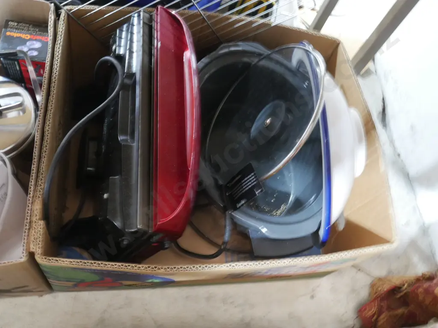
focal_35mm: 32
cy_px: 164
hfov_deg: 56.8
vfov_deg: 44.2
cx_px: 219
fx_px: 405
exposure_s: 1/3.2
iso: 3200
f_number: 9
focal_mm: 16
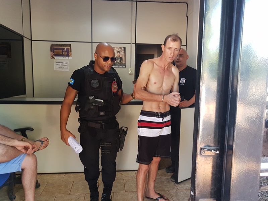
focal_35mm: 26
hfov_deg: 67.3
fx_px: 201
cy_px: 100
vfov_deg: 53.1
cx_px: 134
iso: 200
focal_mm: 4.2
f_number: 1.7
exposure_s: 1/60
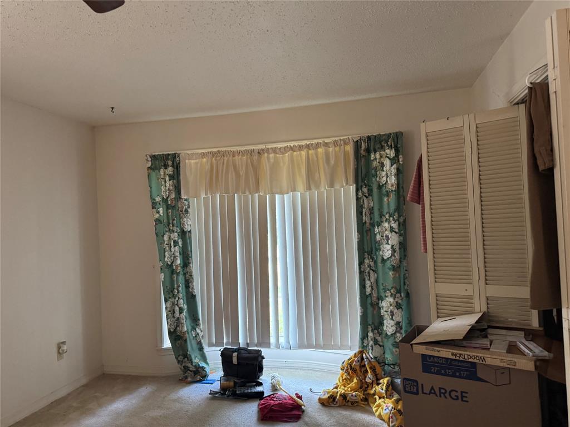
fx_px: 395
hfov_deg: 71.6
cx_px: 285
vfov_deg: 56.8
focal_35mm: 24
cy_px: 214
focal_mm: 6.76
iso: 800
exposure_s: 1/60
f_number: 1.78
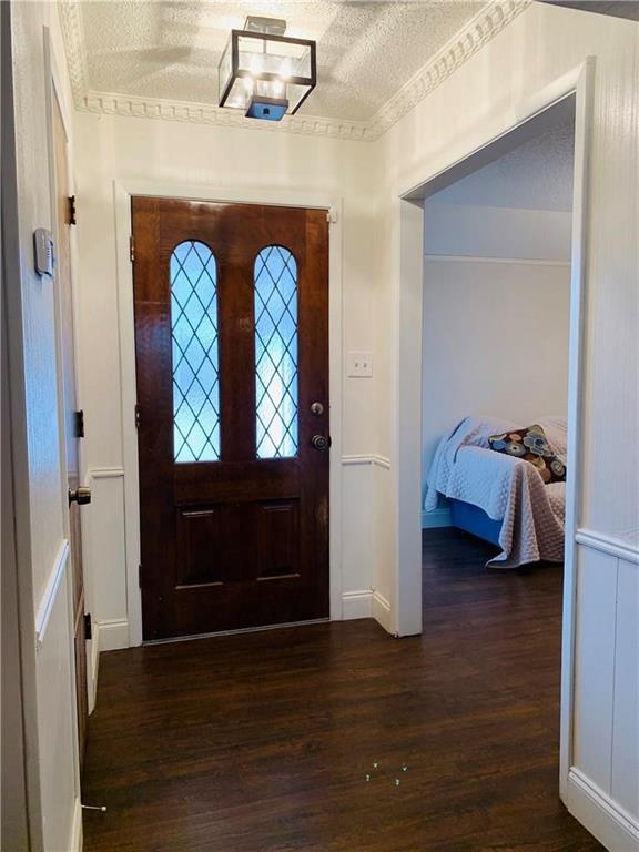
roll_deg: +0.3
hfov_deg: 53.1
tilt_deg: -4.2
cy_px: 426
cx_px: 320
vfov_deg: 67.3
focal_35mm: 26
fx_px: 640
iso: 64
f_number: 1.8
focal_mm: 4.25
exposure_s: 1/60
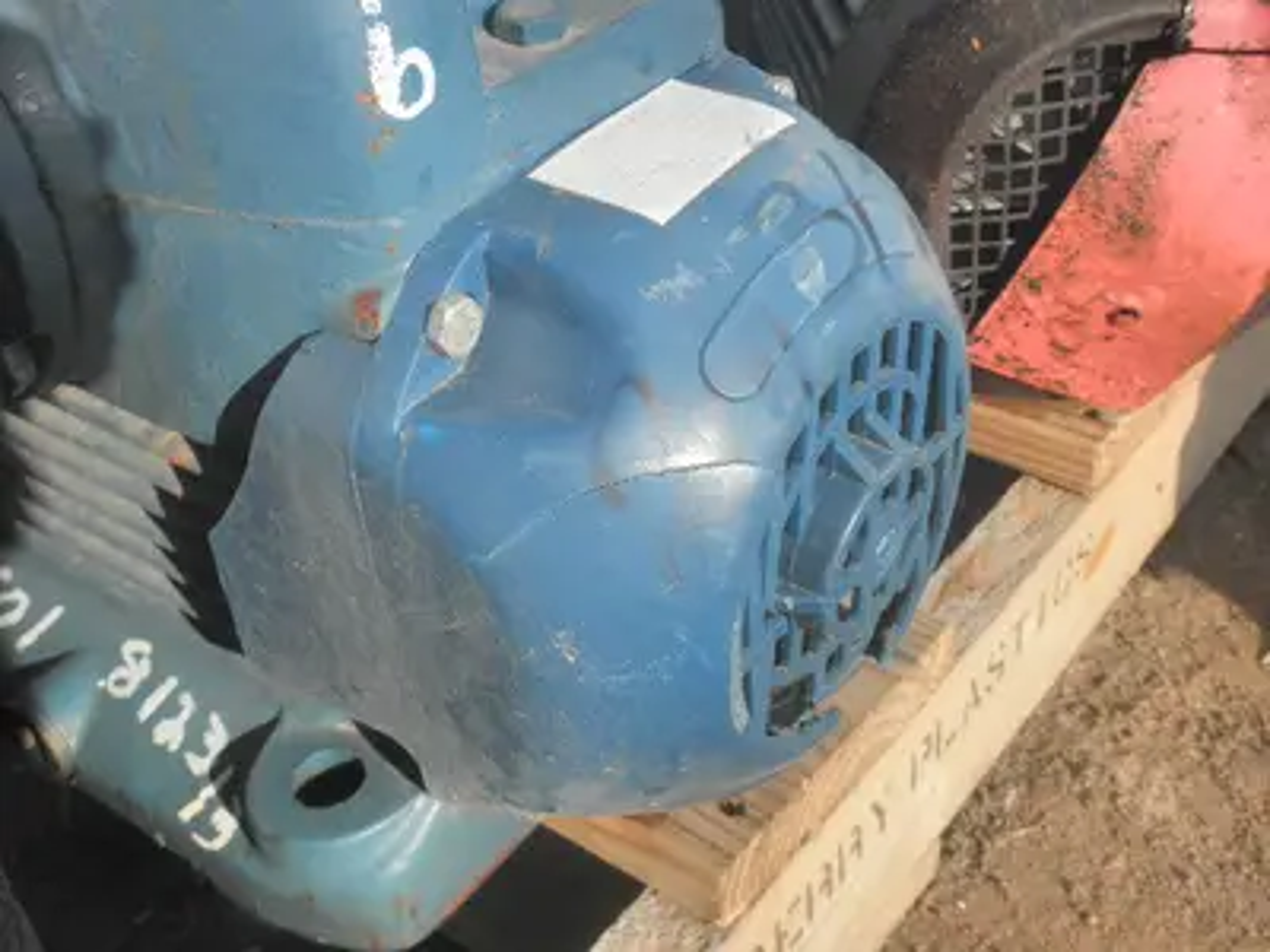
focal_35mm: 44
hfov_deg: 42.9
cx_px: 635
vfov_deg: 32.9
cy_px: 476
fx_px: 1614
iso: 64
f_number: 9.6
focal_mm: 7.9
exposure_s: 1/100
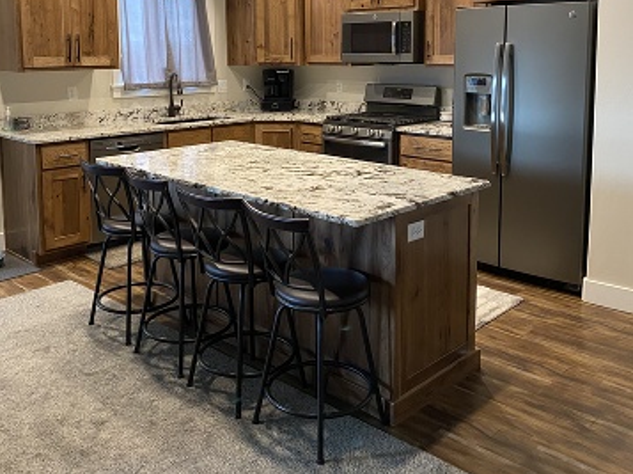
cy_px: 126
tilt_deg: -5.0
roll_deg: +0.3
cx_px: 317
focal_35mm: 35
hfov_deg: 52.7
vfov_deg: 39.7
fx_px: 639
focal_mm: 4.25
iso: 320
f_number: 1.8
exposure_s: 1/60
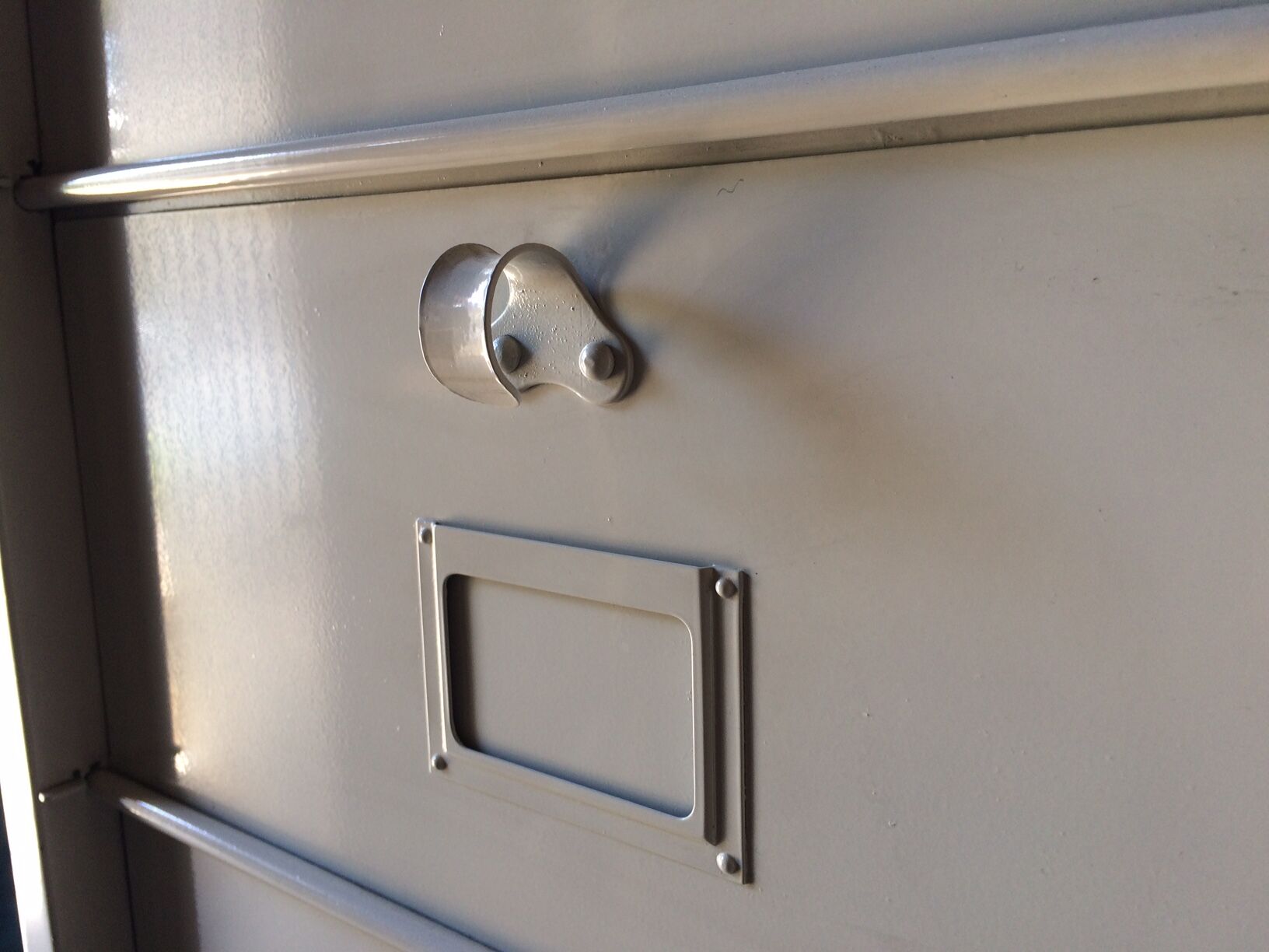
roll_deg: +1.2
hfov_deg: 61.7
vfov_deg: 48.2
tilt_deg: -10.7
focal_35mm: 29
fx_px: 1063
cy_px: 476
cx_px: 634
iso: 40
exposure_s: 1/40
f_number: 2.2
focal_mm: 4.15
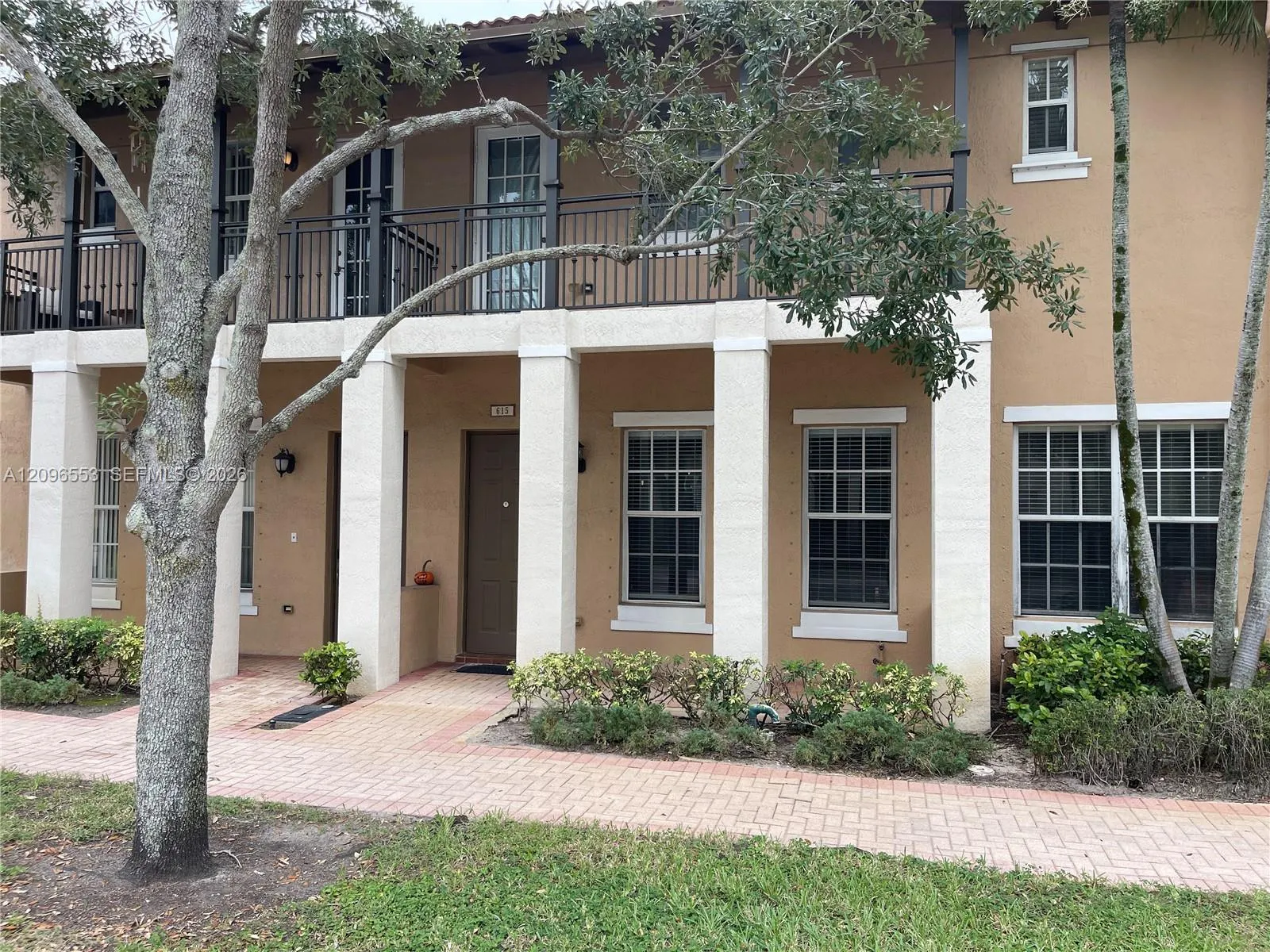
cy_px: 476
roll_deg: -1.7
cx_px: 635
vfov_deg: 54.9
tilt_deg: +1.6
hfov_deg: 69.4
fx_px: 917
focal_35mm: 25
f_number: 1.6
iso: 32
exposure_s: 1/731
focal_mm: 5.1
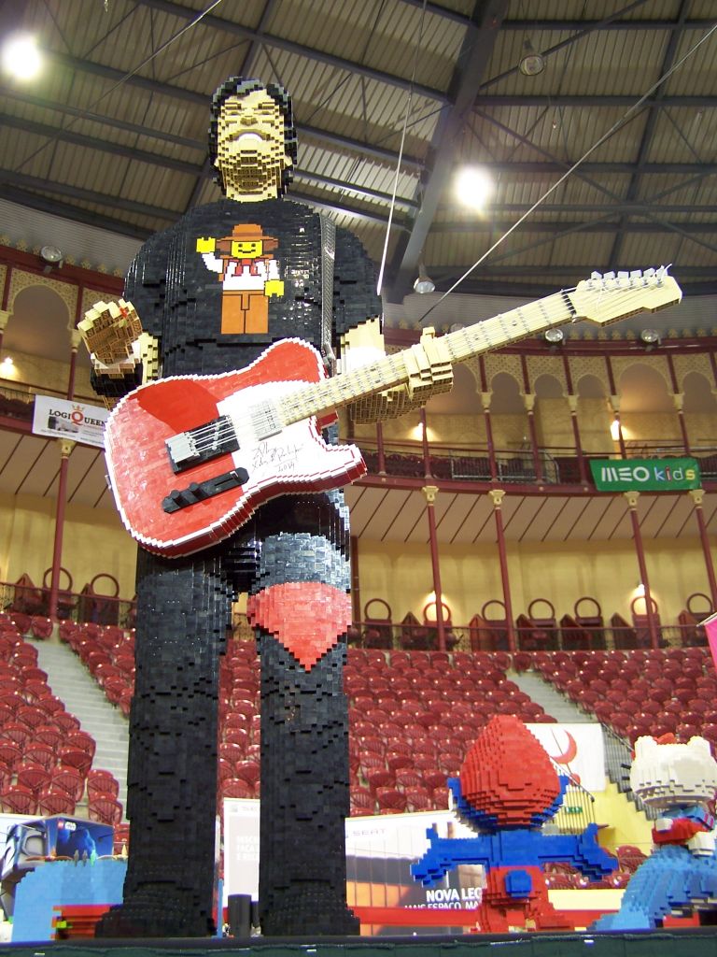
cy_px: 478
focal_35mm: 38
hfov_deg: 37.7
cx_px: 358
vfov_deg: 49.0
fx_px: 1049
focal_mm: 6.3
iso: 80
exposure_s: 1/2
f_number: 2.8
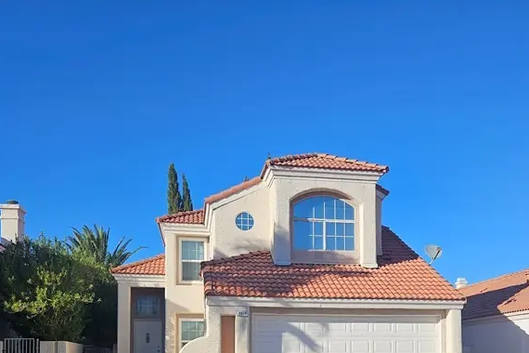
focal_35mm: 43
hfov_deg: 45.0
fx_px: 632
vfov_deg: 29.7
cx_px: 331
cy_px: 329
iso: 25
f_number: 1.8
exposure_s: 1/2737
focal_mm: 5.4
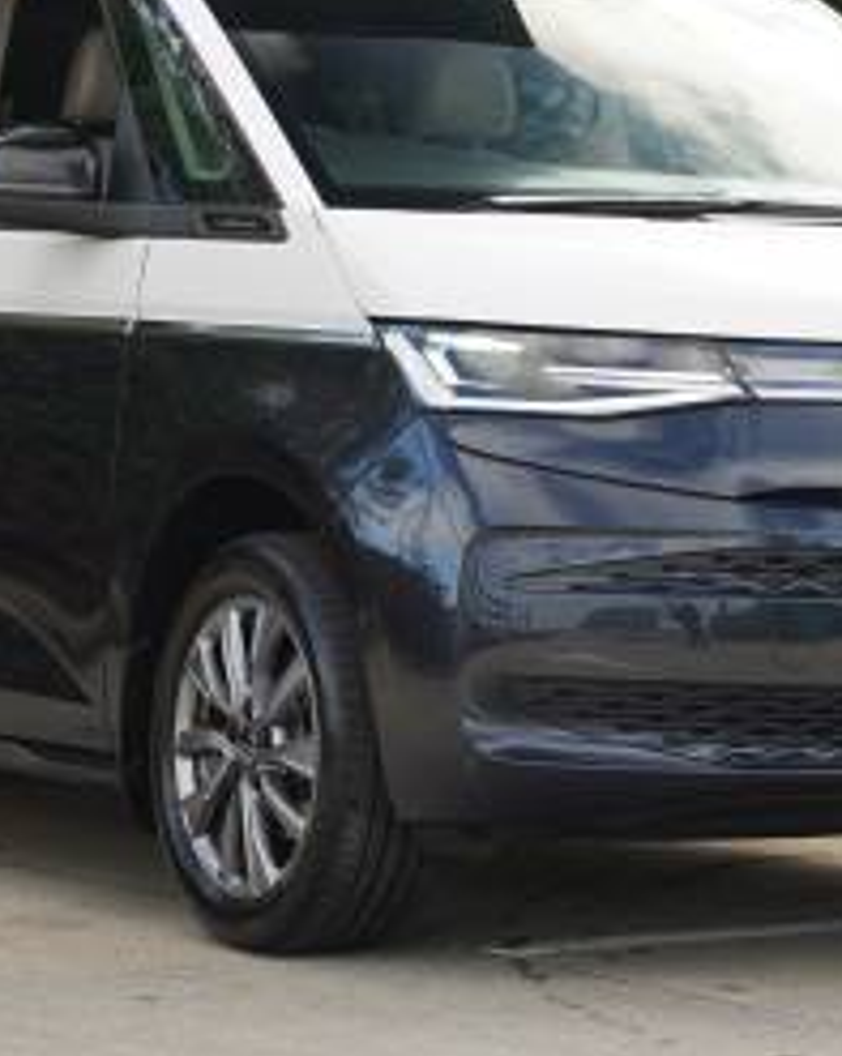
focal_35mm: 147
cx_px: 457
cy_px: 205
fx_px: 4587
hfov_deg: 10.5
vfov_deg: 13.1
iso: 100
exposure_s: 1/160
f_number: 4
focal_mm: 60.4
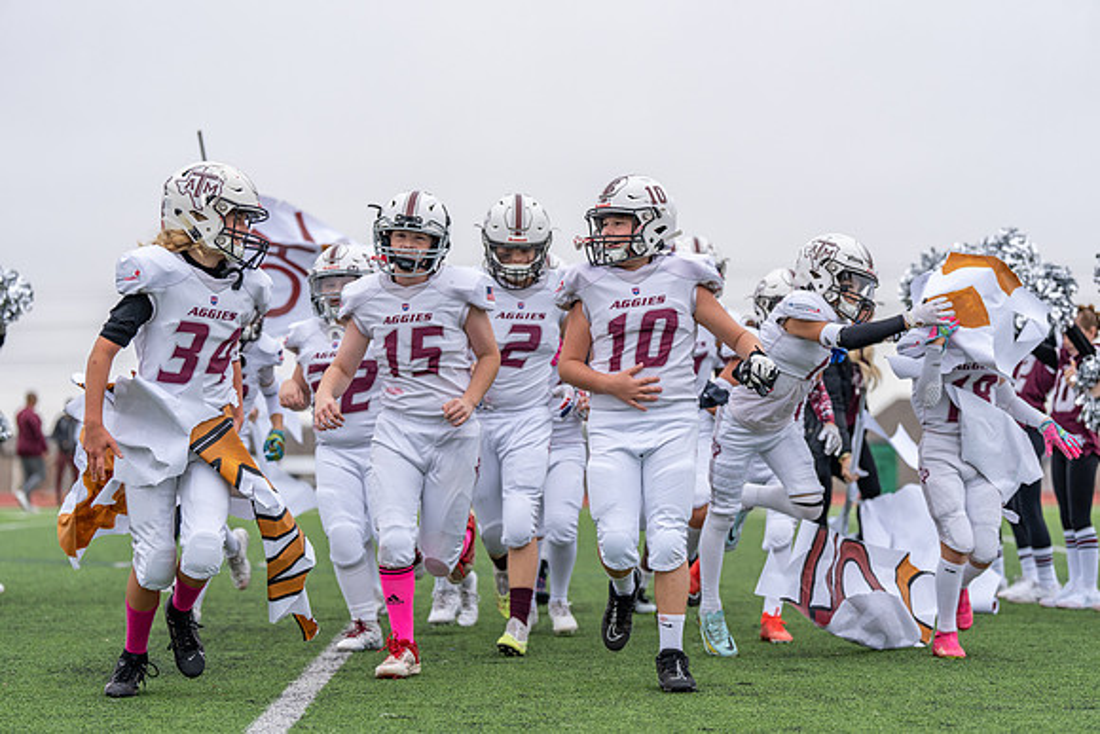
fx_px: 3209
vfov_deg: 13.0
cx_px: 550
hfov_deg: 19.5
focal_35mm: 105
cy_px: 367
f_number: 2.8
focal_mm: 105
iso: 500
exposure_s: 1/1250
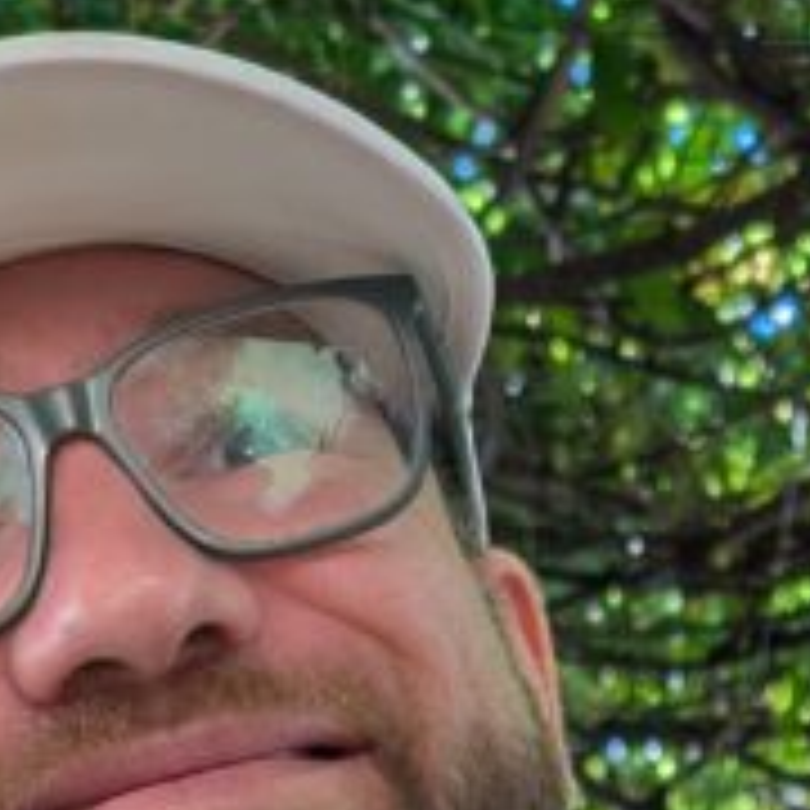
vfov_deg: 12.6
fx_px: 2912
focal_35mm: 110
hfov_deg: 15.6
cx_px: 806
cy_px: 1899
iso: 16
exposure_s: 1/29.3
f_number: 1.68
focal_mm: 6.9
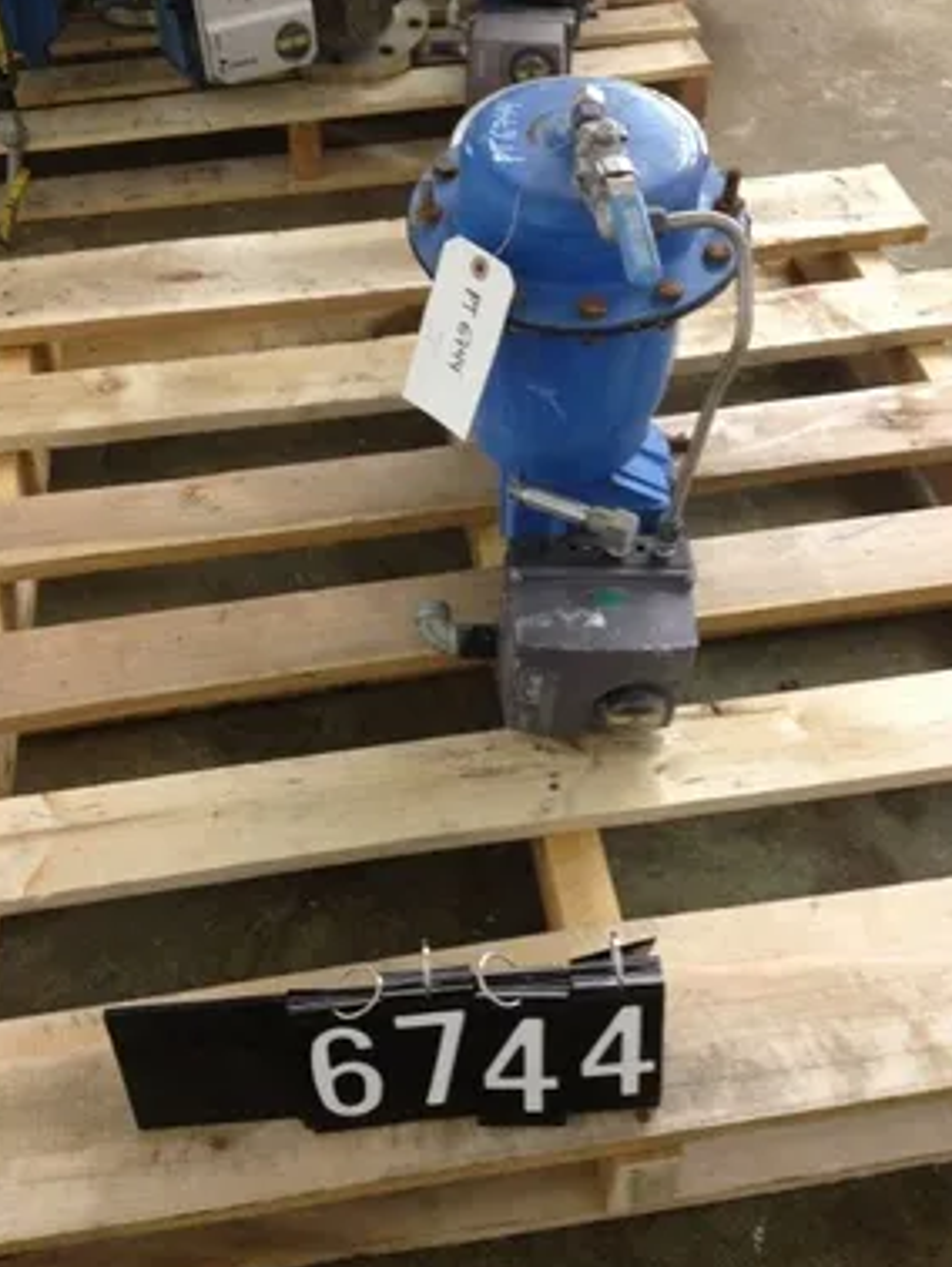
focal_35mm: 37
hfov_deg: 38.7
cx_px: 466
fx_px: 1355
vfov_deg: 50.1
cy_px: 640
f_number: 2.4
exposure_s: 1/20
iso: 320
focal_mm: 4.28
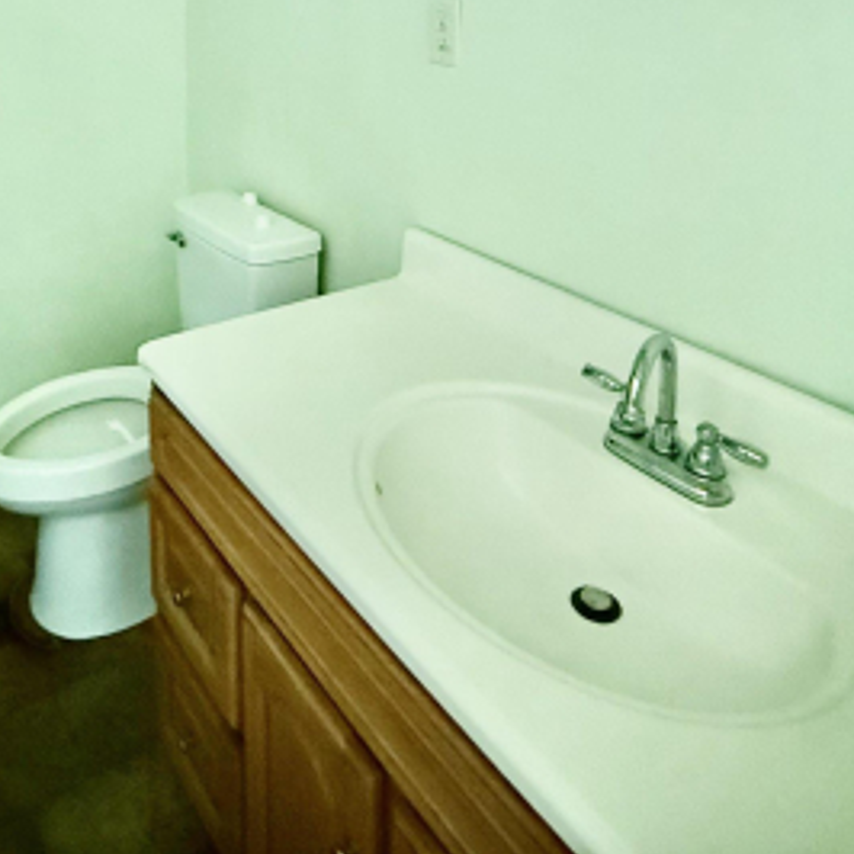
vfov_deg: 46.3
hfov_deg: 51.4
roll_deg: -1.1
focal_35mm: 31
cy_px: 55
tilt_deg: -7.1
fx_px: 865
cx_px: 274
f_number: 2.2
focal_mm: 2.22
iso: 1250
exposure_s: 1/28
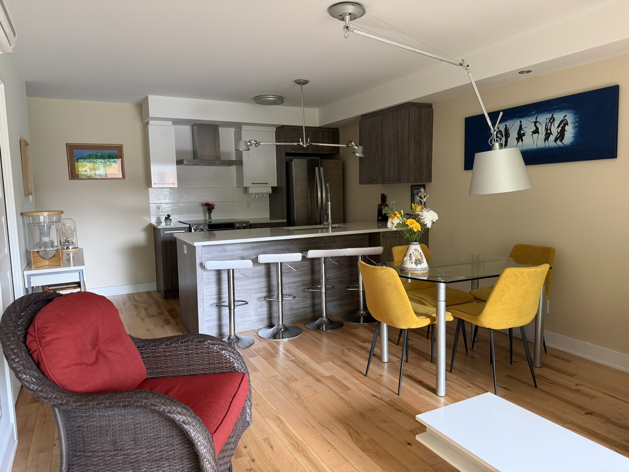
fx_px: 436
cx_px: 314
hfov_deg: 71.6
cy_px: 236
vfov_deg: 56.8
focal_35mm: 24
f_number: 1.78
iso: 250
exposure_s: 1/60
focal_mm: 6.76
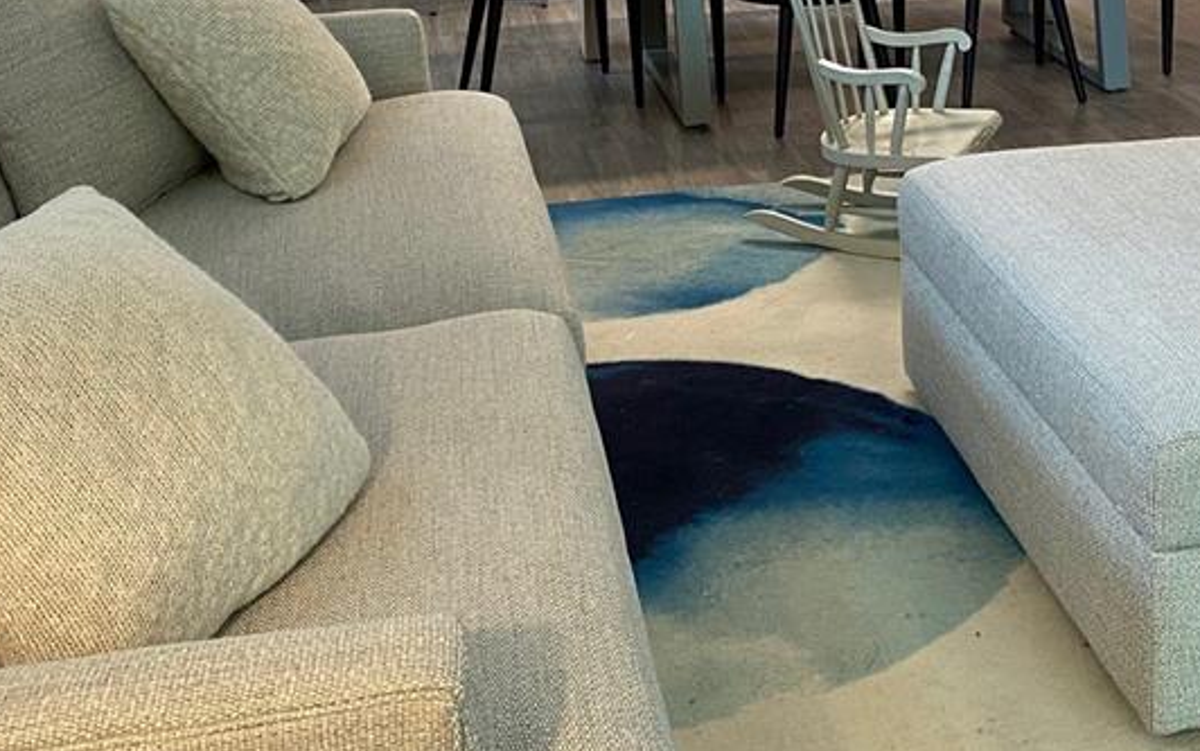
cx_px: 765
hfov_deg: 37.9
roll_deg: +1.7
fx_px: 1734
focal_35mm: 53
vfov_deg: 22.9
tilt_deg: -9.5
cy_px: -90
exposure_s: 1/60
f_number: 1.8
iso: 125
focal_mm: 4.25
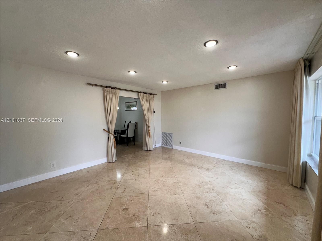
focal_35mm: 14
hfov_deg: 102.1
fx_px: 130
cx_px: 161
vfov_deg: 85.7
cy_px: 120
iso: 80
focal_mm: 2.22
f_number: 2.2
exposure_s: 1/120
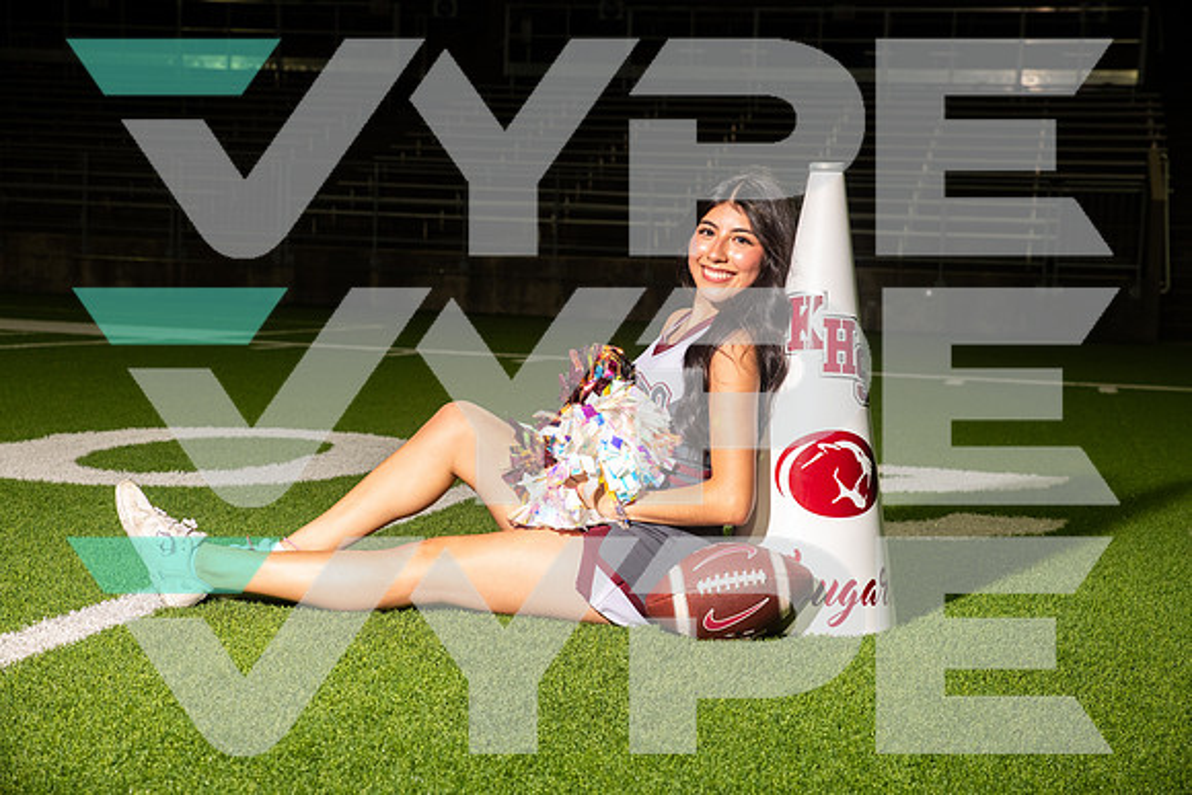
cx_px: 596
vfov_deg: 22.6
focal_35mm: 60
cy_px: 398
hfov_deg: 33.4
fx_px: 1987
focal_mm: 60
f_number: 7.1
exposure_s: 1/400
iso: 1000
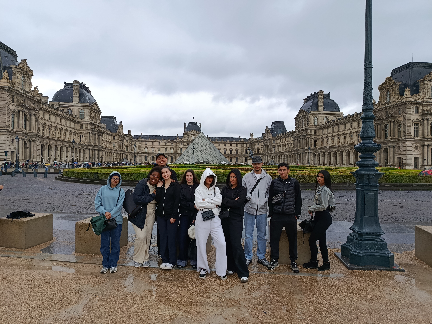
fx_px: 300
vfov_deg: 56.8
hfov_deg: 71.6
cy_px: 162
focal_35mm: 24
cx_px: 216
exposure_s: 1/191
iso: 50
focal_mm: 5.24
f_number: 1.7
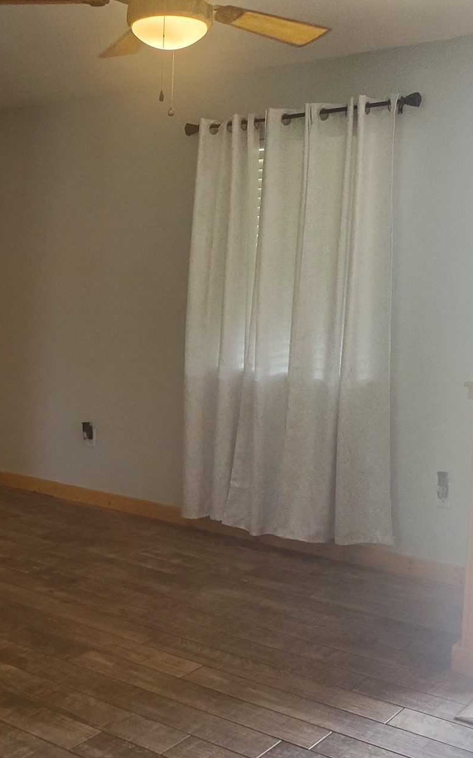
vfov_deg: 47.2
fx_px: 867
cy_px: 382
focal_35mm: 42
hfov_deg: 30.0
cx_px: 109
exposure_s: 1/120
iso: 200
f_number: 2.4
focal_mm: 4.3
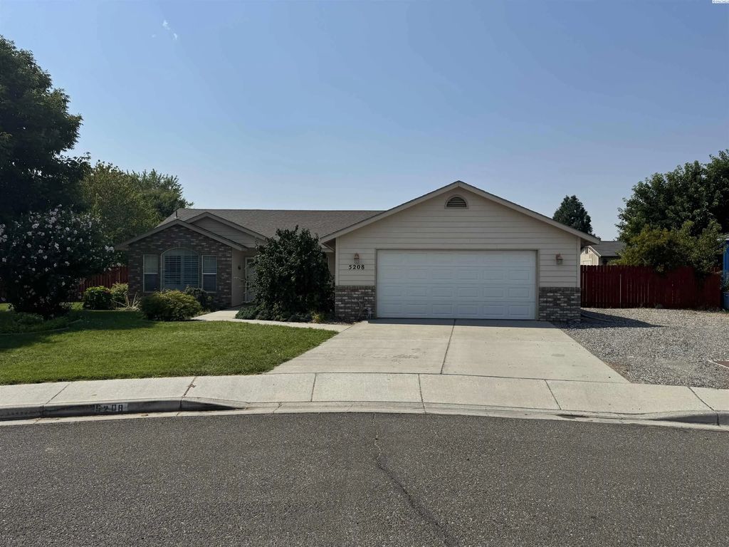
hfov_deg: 71.6
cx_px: 364
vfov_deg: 56.8
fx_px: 505
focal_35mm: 24
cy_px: 274
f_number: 1.78
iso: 80
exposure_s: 1/10417
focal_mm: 6.76
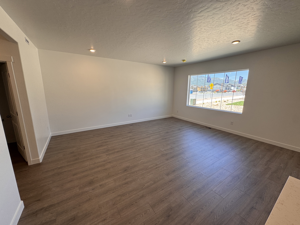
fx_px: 121
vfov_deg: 85.7
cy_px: 112
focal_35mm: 14
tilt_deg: -10.4
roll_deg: -0.3
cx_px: 150
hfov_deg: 102.1
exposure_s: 1/120
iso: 50
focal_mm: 2.22
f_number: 2.2
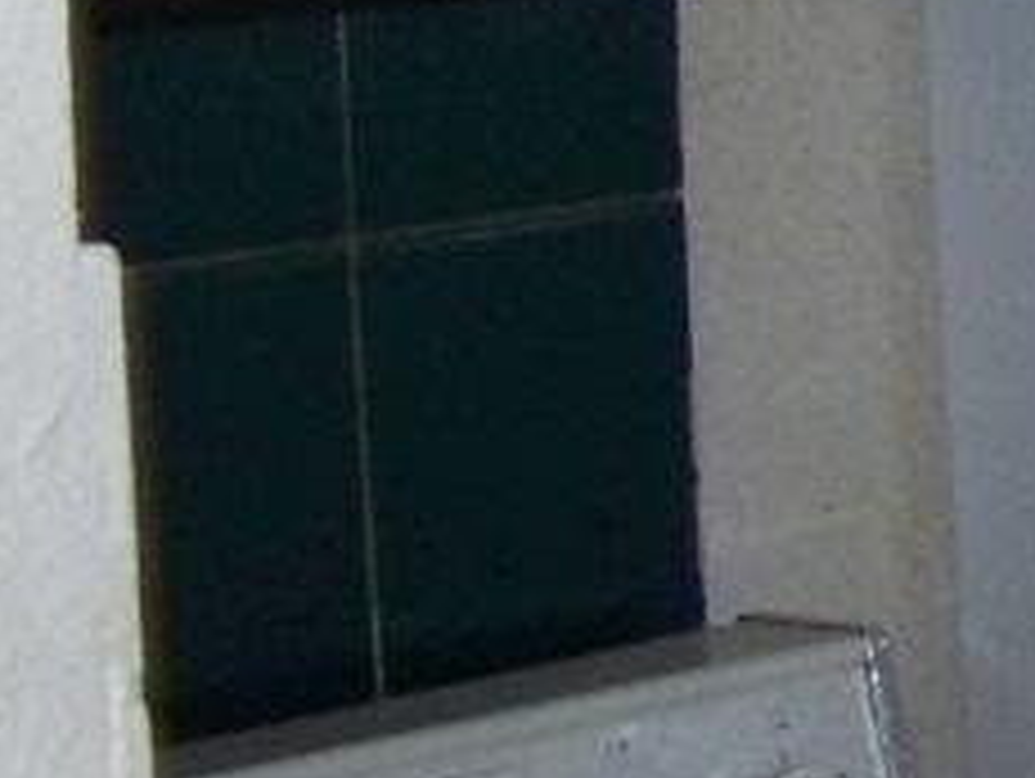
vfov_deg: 7.4
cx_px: 2358
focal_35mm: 200
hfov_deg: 9.0
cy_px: 225
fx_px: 5986
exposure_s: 1/30
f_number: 2.8
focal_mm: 5.85
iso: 200
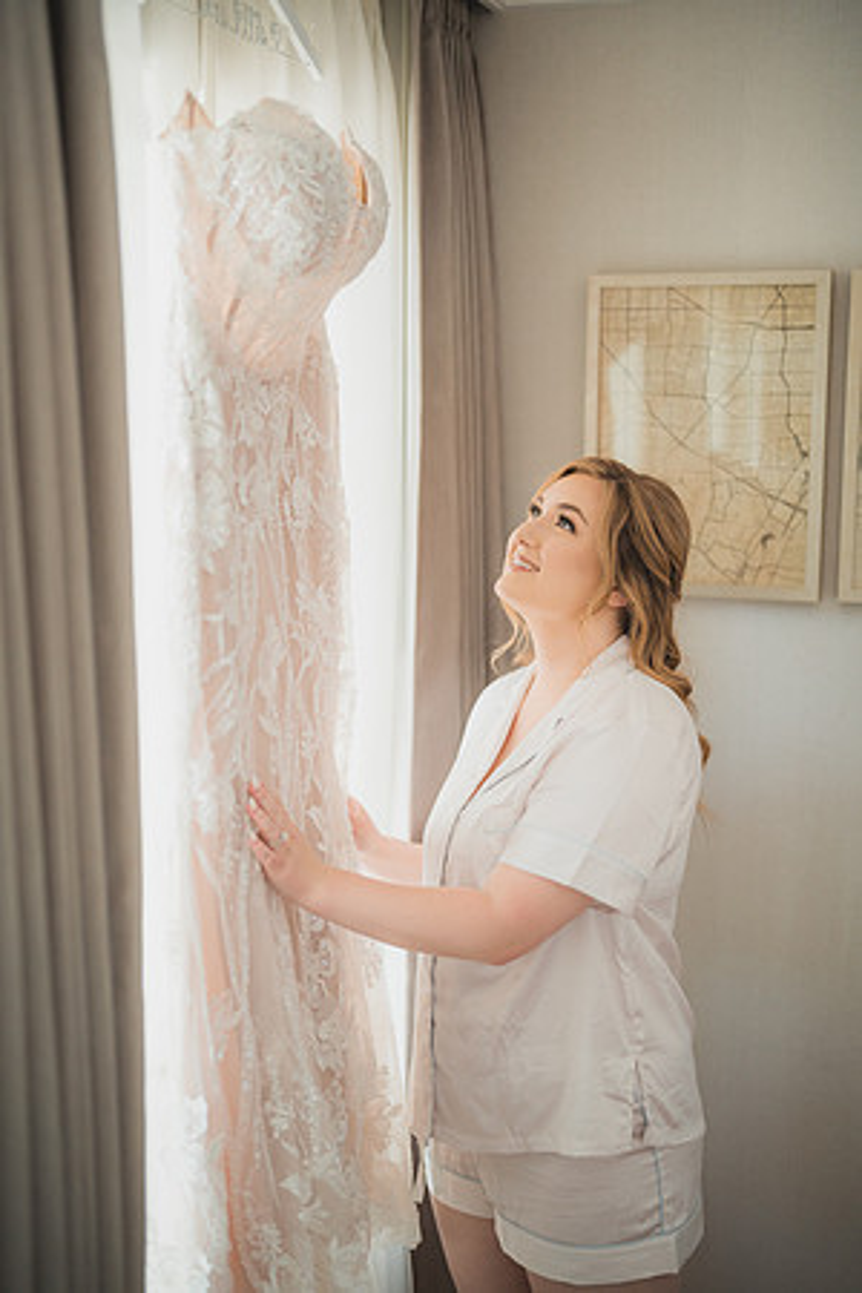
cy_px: 646
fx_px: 1796
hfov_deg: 27.0
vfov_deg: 39.6
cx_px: 431
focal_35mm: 50
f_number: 1.2
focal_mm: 50
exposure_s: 1/250
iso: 400
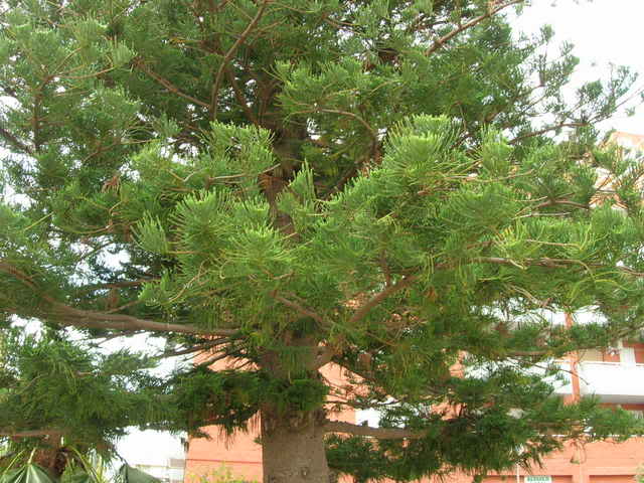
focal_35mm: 38
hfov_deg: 49.0
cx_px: 322
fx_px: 707
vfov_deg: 37.7
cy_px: 242
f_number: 4.8
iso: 64
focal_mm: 7.8
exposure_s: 1/65.2
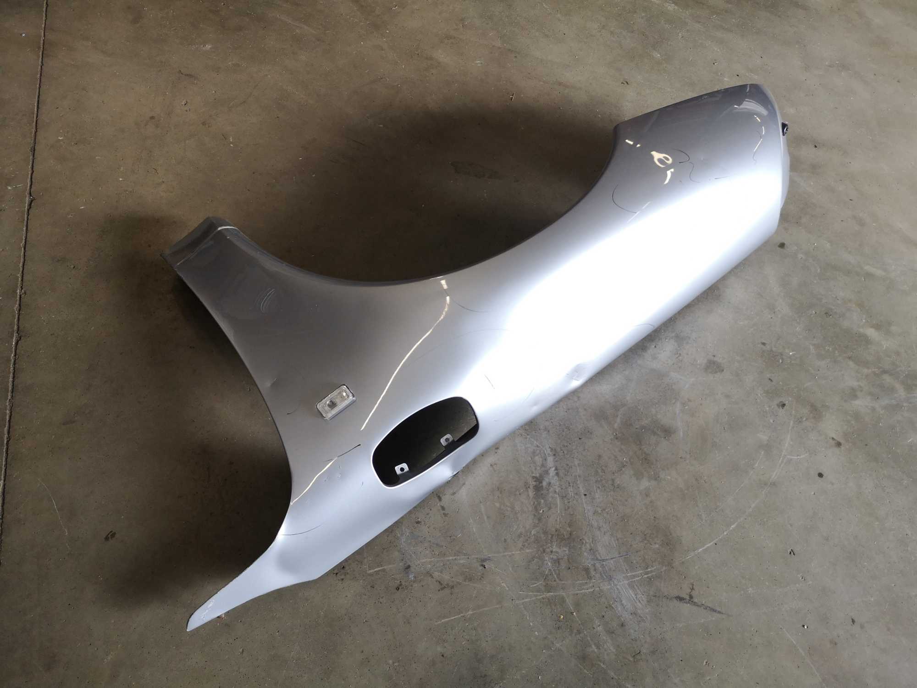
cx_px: 458
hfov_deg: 65.3
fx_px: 715
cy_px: 344
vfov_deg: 51.4
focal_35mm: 27
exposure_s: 1/100
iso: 80
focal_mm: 3.95
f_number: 1.8
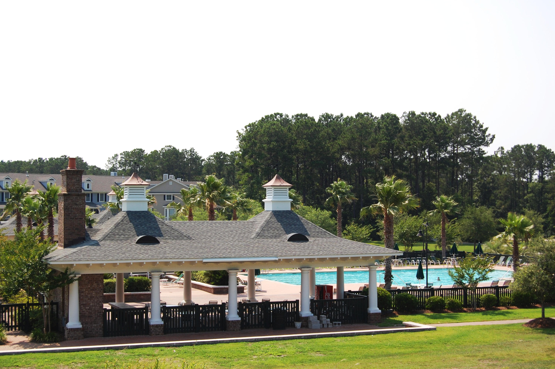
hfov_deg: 35.1
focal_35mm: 57
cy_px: 184
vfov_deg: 23.7
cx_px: 278
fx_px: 878
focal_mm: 38
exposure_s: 1/500
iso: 200
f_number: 6.3
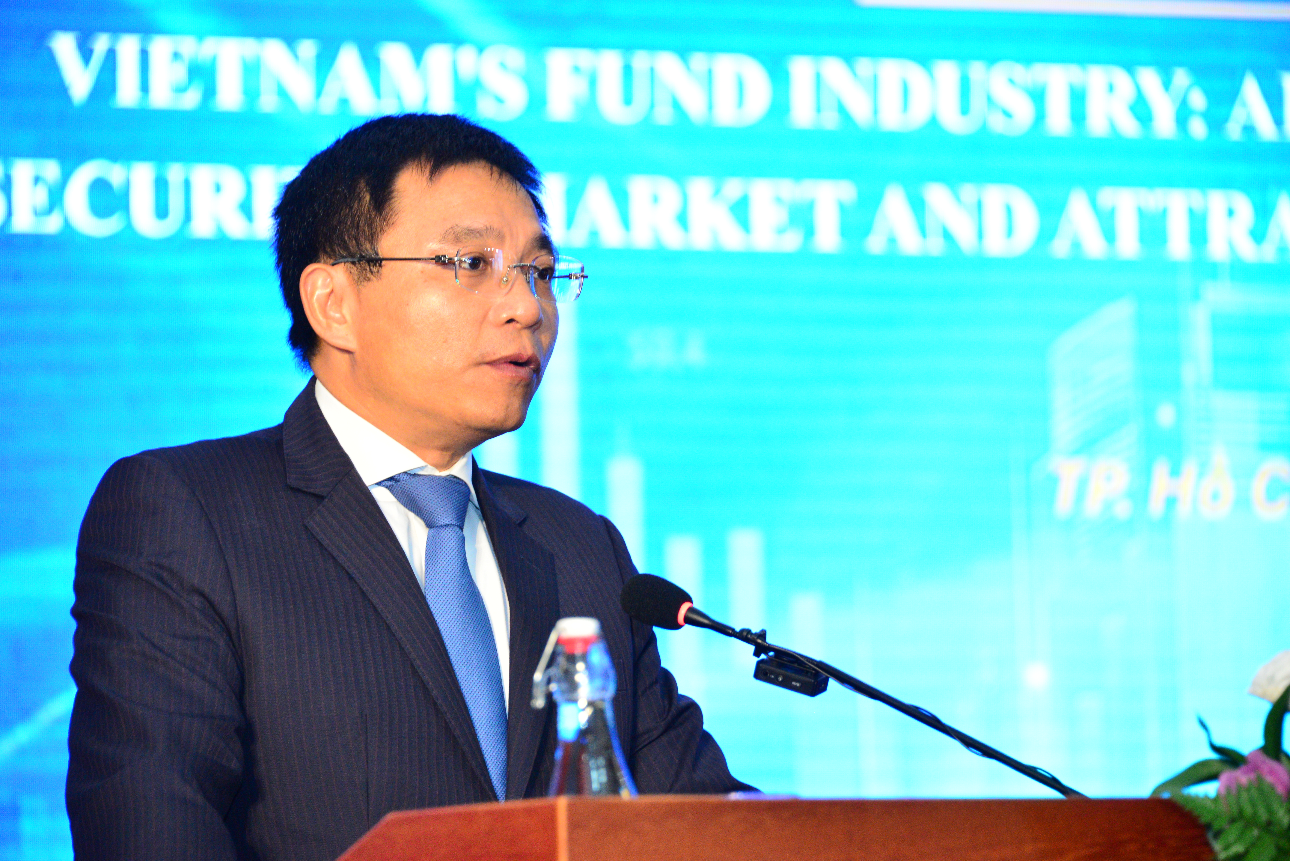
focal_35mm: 180
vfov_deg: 7.6
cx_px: 645
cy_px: 430
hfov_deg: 11.4
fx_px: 6452
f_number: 6.3
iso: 4000
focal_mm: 180
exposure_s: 1/100
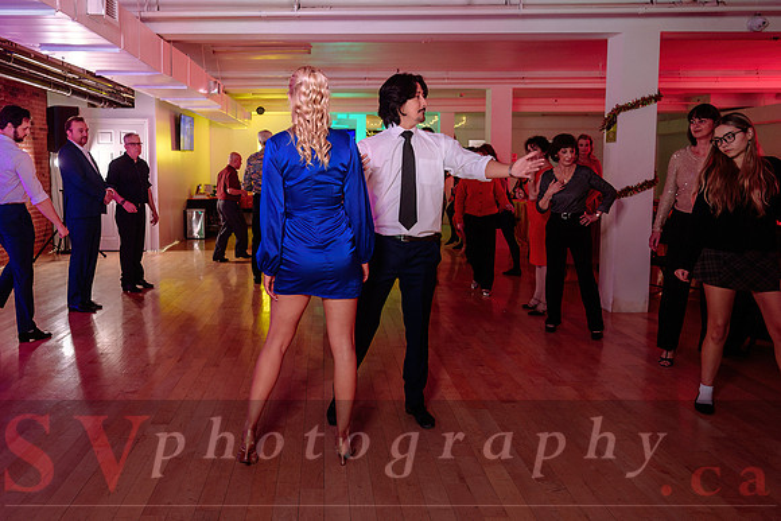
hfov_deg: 57.9
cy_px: 228
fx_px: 702
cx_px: 330
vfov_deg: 40.7
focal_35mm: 32
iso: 1000
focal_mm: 28
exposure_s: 1/125
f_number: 3.5
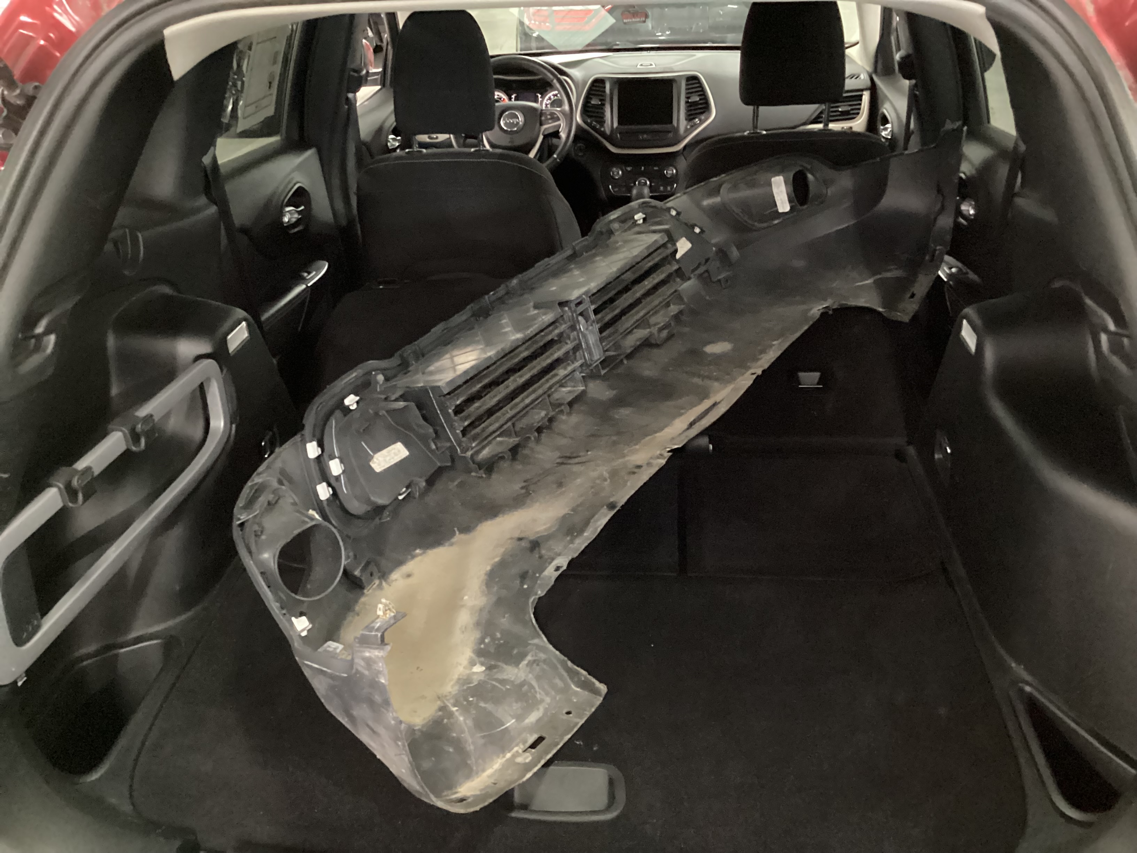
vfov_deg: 45.4
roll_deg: +1.6
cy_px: 426
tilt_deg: -29.1
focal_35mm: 31
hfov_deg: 58.4
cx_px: 568
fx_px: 1018
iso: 800
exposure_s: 1/17
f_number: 2.4
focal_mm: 3.3
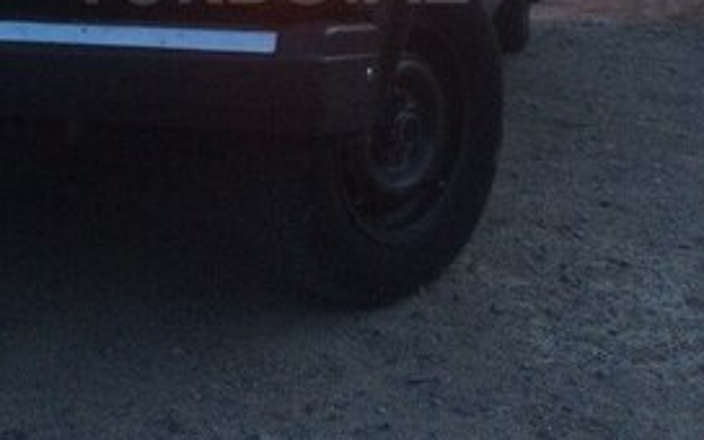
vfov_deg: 22.1
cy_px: -26
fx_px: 1074
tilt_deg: -8.7
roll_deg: +1.8
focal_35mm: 56
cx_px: 269
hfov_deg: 36.1
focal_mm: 4.15
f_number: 2.2
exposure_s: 1/33
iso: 320
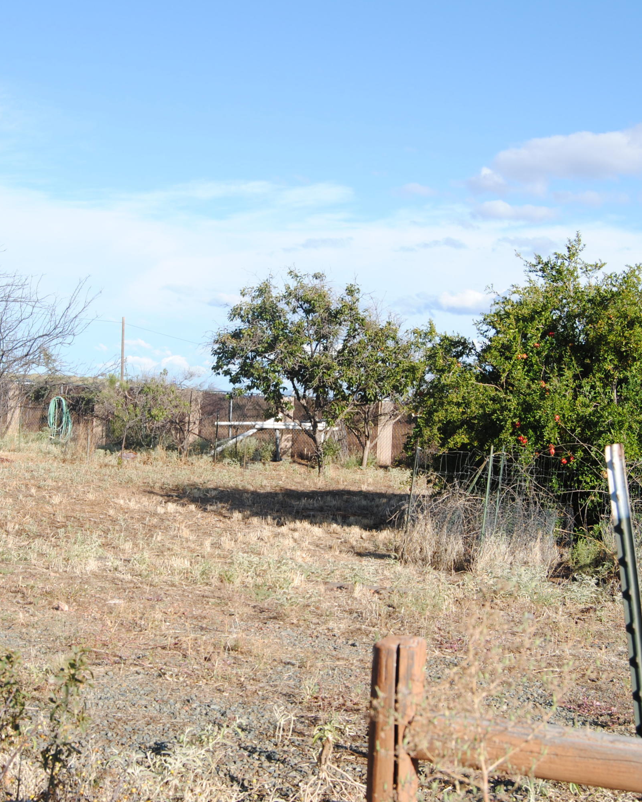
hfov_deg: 27.5
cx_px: 245
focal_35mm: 55
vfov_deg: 34.2
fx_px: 1306
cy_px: 402
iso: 100
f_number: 8
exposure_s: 1/250
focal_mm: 26
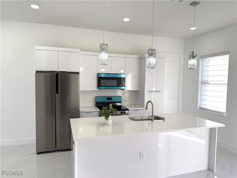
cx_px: 118
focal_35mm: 24
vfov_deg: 56.8
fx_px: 164
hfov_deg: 71.6
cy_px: 89
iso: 100
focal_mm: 6.76
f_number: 1.78
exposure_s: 1/535
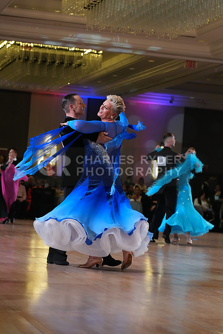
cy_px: 167
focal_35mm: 105
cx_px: 112
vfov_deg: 19.5
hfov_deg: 13.0
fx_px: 975
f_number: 4.5
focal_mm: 105
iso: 3200
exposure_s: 1/500
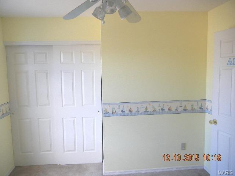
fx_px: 204
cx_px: 118
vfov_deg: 46.8
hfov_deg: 60.0
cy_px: 88
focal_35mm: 30
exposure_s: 1/32.3
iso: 160
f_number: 3.5
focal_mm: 5.4
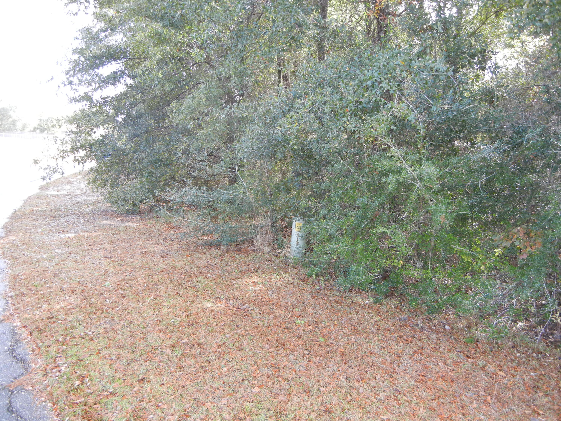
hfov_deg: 60.0
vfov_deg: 46.8
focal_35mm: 30
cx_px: 280
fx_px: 486
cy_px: 210
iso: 230
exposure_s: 1/94.7
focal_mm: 5.4
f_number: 3.5
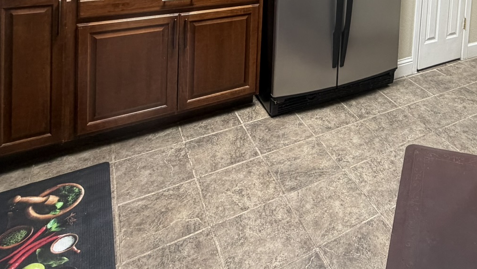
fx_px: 392
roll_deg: -3.7
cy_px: -76
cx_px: 382
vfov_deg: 30.3
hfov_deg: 57.9
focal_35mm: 31
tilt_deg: -3.9
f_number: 2.2
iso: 200
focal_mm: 2.22
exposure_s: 1/121
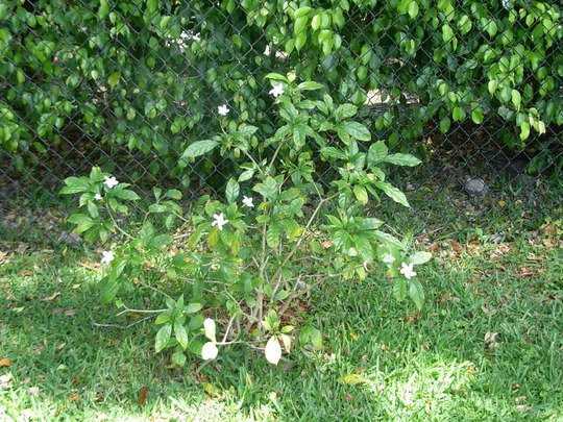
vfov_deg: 25.2
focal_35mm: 58
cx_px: 282
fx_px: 943
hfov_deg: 33.2
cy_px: 211
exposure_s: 1/85.4
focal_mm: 9.5
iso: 79
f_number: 3.3
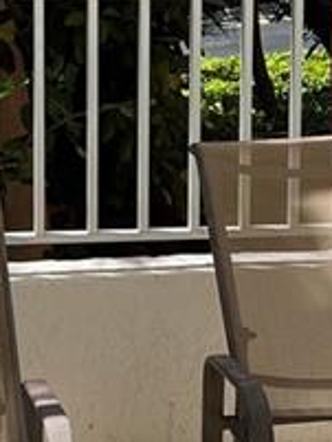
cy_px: 152
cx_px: 244
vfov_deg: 12.7
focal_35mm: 155
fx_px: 1980
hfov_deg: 9.6
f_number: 1.5
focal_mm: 5.7
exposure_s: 1/3460
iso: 50
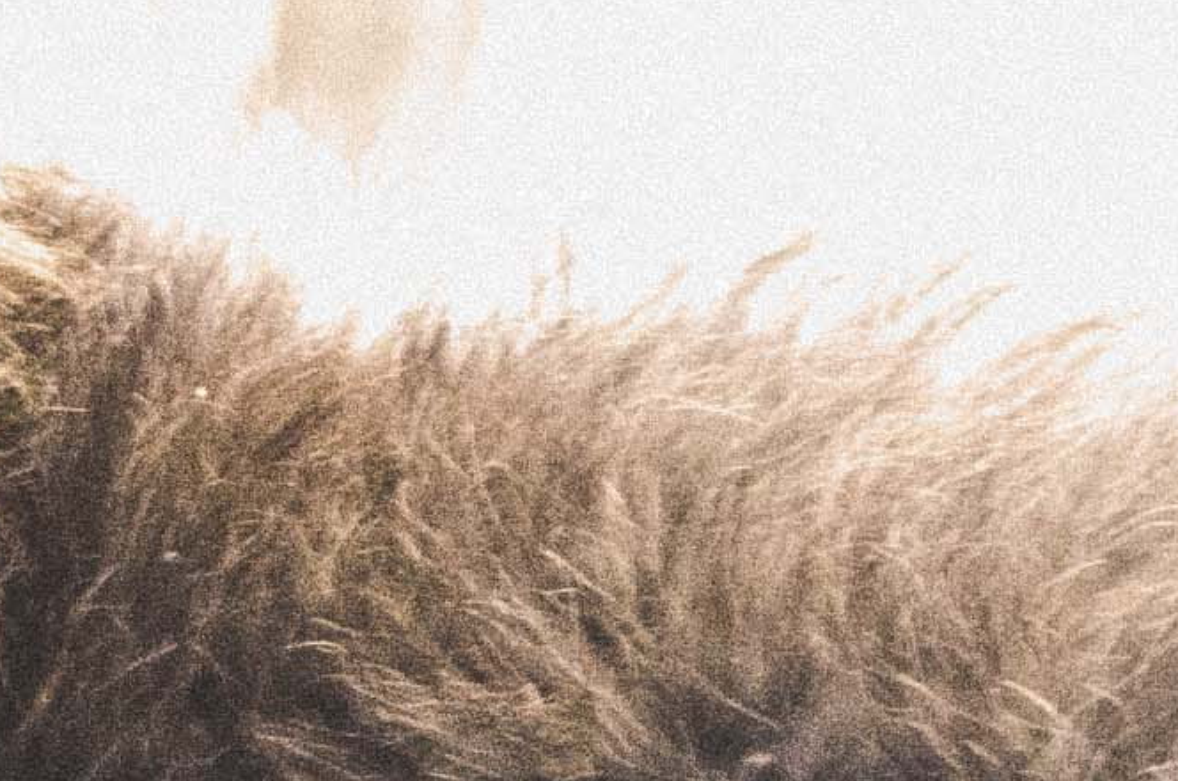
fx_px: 12728
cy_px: 1012
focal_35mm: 390
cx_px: -449
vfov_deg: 3.5
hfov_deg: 5.3
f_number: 2.8
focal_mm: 35
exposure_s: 1/30
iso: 800
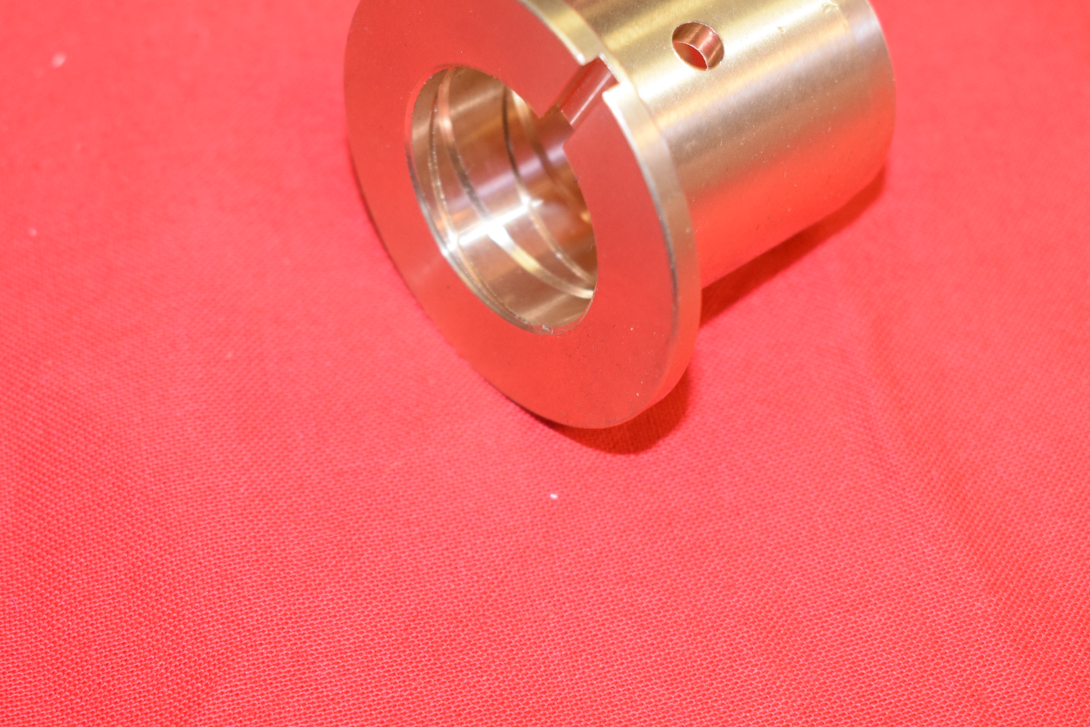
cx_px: 566
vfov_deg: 17.9
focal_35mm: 76
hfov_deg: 26.7
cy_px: 228
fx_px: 2295
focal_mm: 31
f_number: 5.6
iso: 800
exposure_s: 1/60
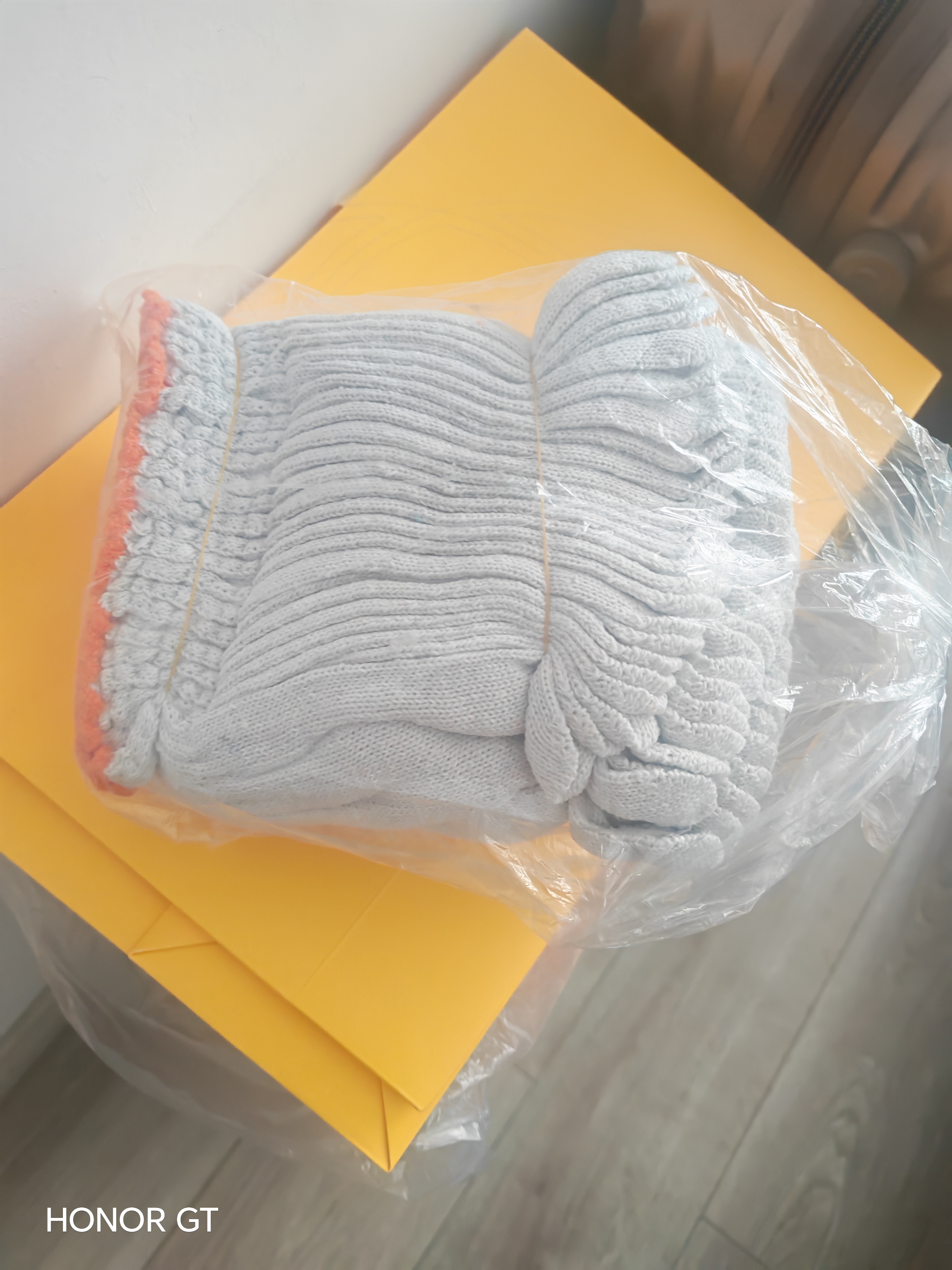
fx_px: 880
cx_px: 476
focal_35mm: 24
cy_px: 635
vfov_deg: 71.6
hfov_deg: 56.8
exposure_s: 1/62
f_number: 1.95
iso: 2000
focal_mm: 6.67
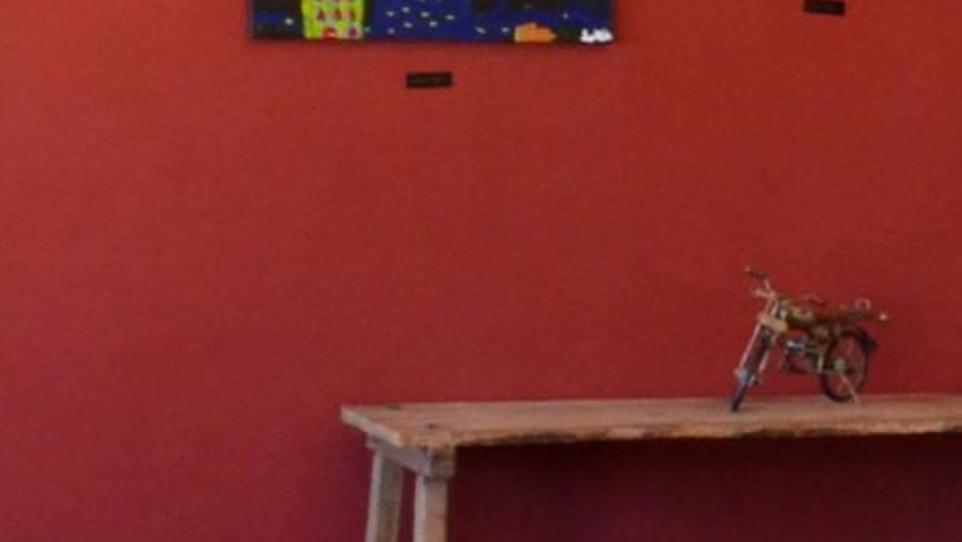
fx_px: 4107
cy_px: 274
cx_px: 1520
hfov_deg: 12.6
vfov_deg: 7.5
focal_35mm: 161
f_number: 3.5
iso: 800
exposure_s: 1/100
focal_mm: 18
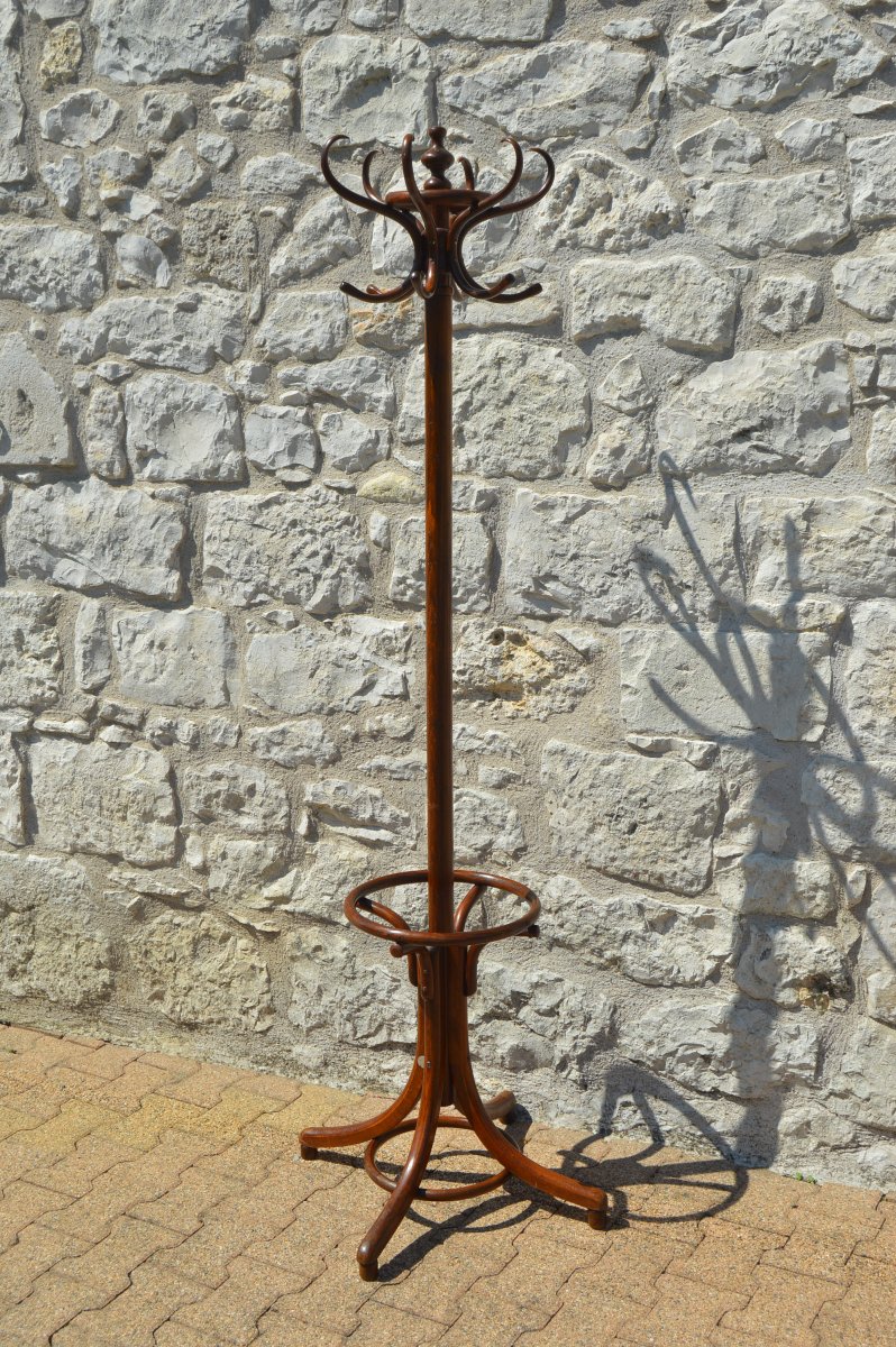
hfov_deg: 34.2
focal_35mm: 39
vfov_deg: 49.6
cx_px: 448
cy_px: 674
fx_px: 1458
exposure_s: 1/320
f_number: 9
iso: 100
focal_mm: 26
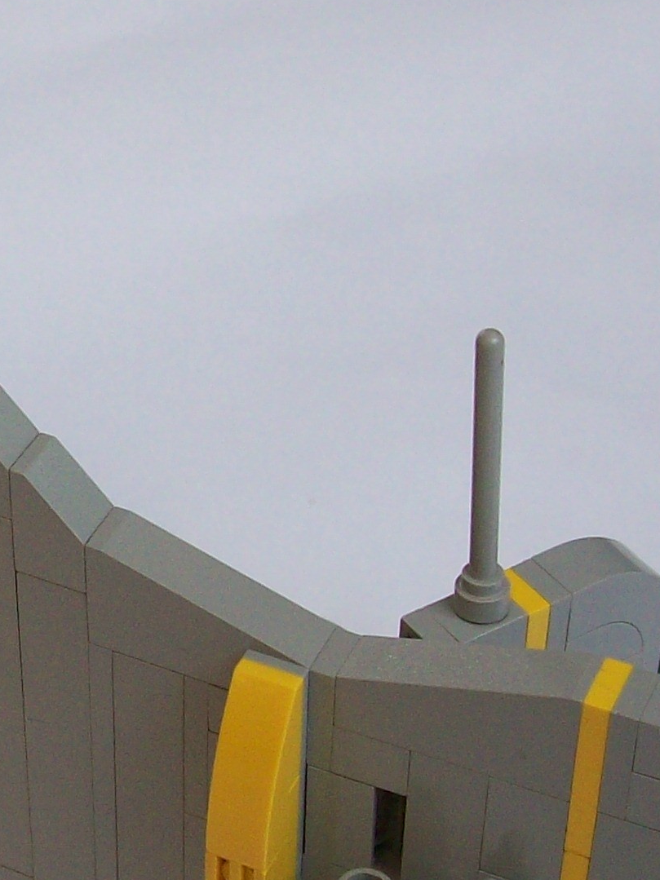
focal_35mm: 102
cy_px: 521
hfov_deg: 13.9
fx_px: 2594
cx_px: -219
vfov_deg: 19.2
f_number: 2.7
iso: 104
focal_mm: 6
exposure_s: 1/64
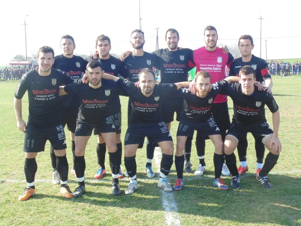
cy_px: 113
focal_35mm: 53
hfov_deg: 36.2
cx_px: 150
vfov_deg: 27.5
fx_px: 461
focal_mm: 9.5
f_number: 3.9
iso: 80
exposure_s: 1/160
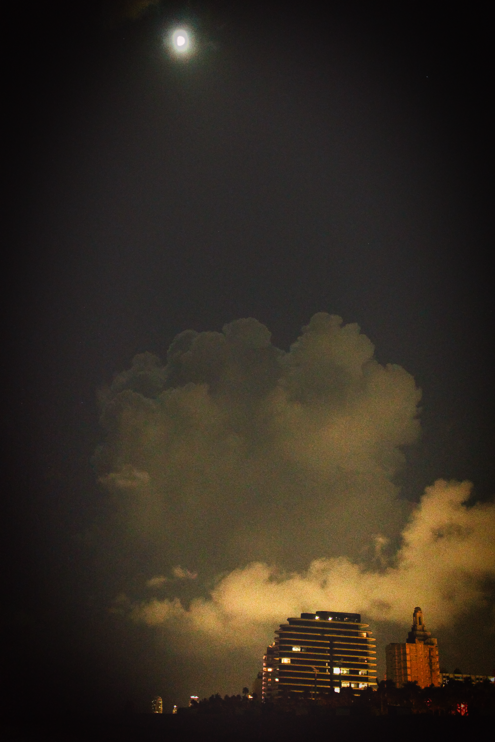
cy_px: 371
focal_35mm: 36
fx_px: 742
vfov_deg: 53.1
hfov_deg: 36.9
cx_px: 248
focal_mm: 24
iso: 1600
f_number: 1.8
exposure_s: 1/60
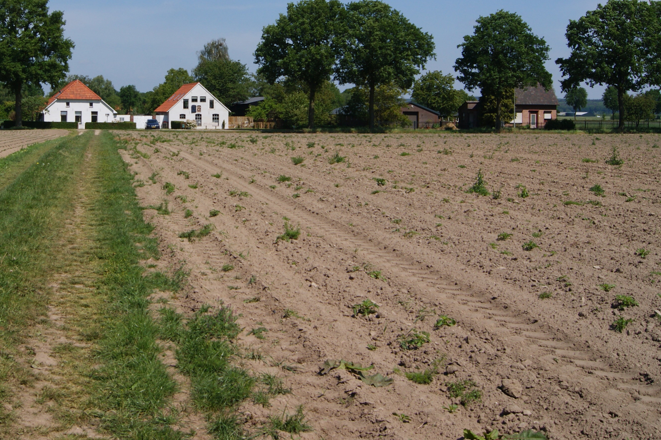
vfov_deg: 28.1
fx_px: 863
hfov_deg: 41.2
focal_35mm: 47
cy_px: 102
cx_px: 200
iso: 100
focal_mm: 18
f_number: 10
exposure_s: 1/320
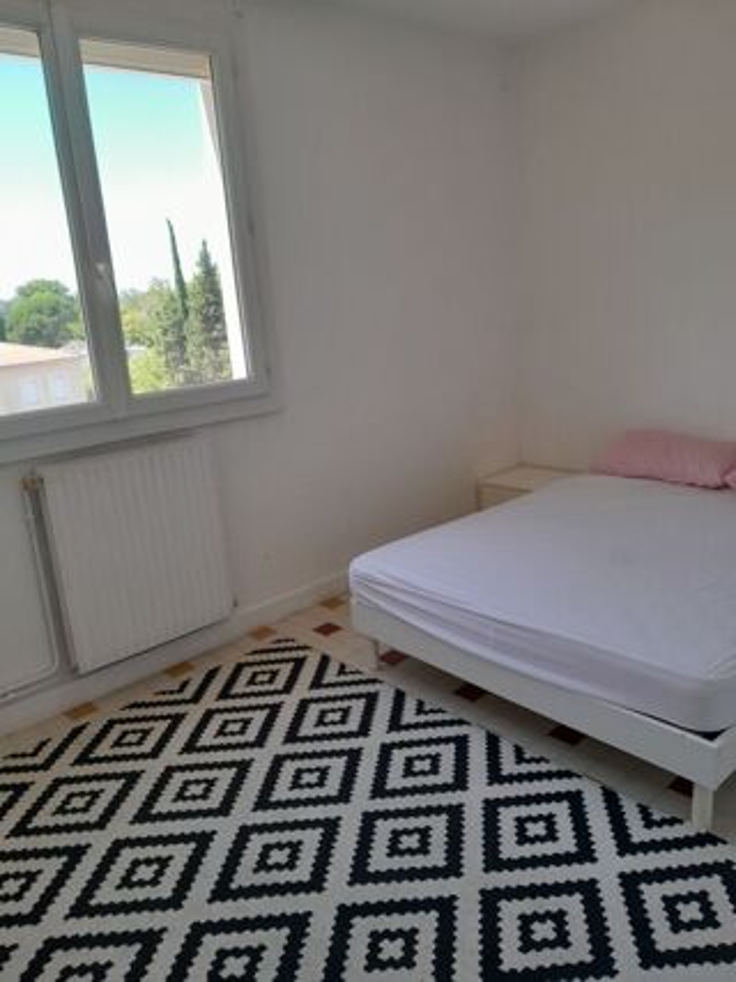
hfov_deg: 51.3
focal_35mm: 27
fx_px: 766
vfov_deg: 65.3
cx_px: 368
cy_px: 491
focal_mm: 4
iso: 40
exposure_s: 1/50
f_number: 1.8
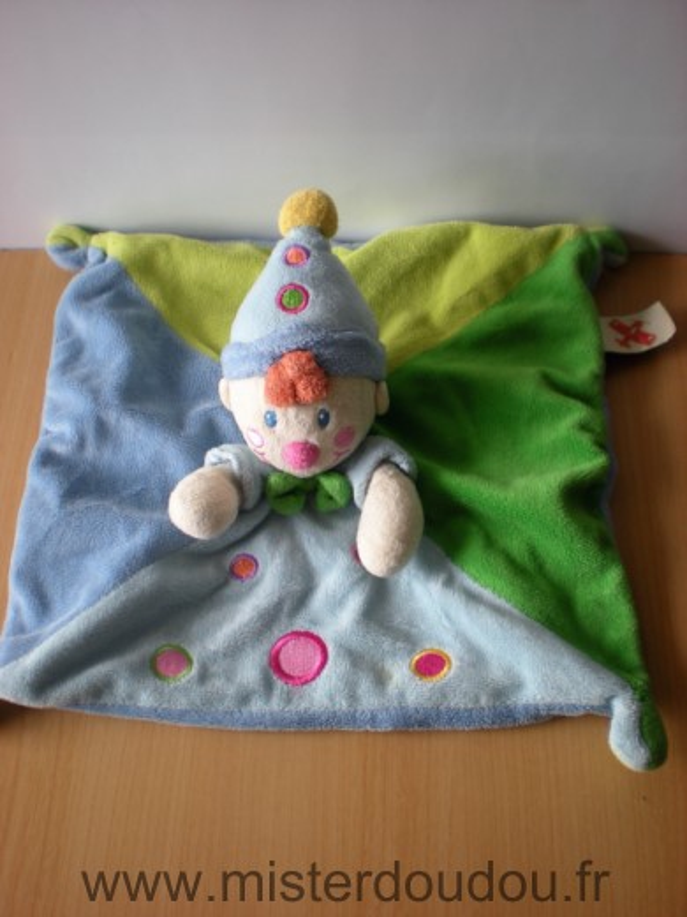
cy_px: 458
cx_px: 344
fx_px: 1006
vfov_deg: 49.0
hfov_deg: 37.7
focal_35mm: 38
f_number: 3.1
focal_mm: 6.3
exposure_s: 1/64
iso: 64
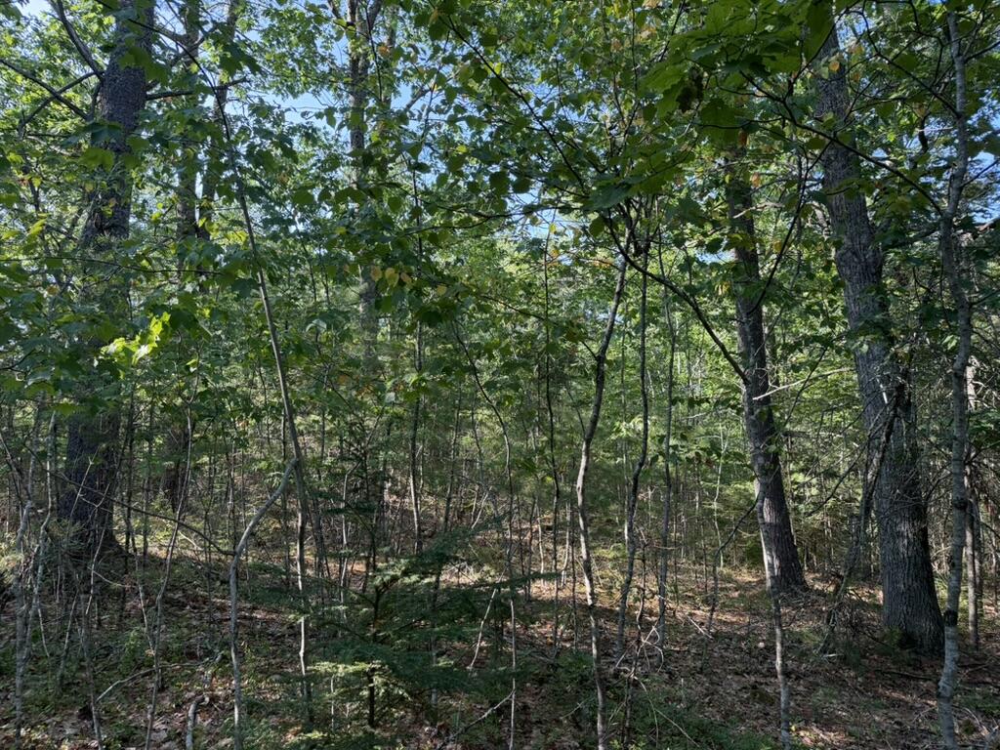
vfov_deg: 56.8
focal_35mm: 24
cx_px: 500
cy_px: 375
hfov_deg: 71.6
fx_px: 693
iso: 100
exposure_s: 1/191
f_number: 1.78
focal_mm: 6.76
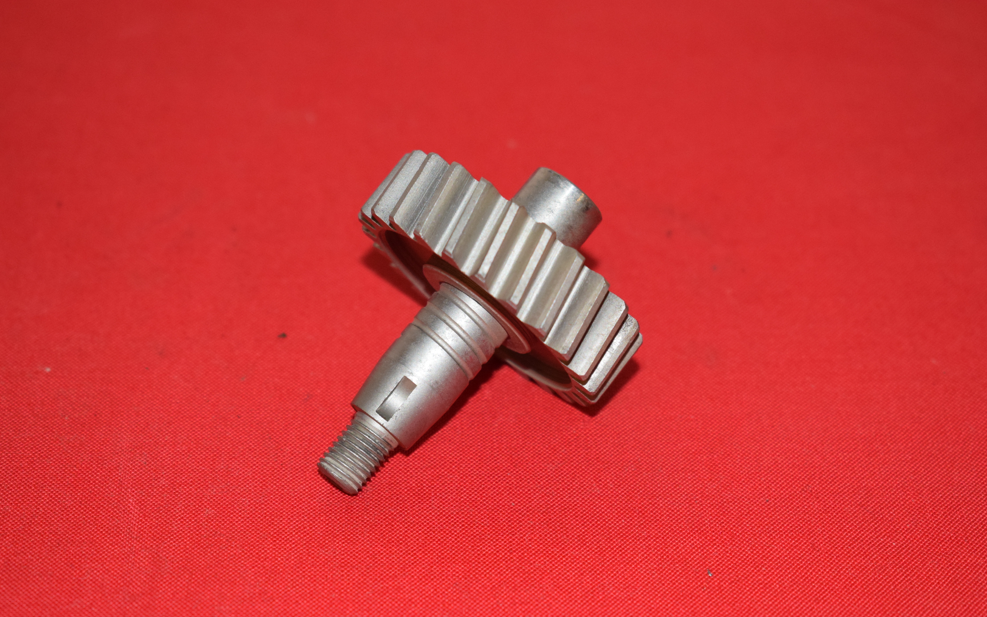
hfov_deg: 24.5
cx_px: 495
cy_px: 327
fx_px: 2273
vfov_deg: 15.5
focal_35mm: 85
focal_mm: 55
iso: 1250
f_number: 5.6
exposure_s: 1/200
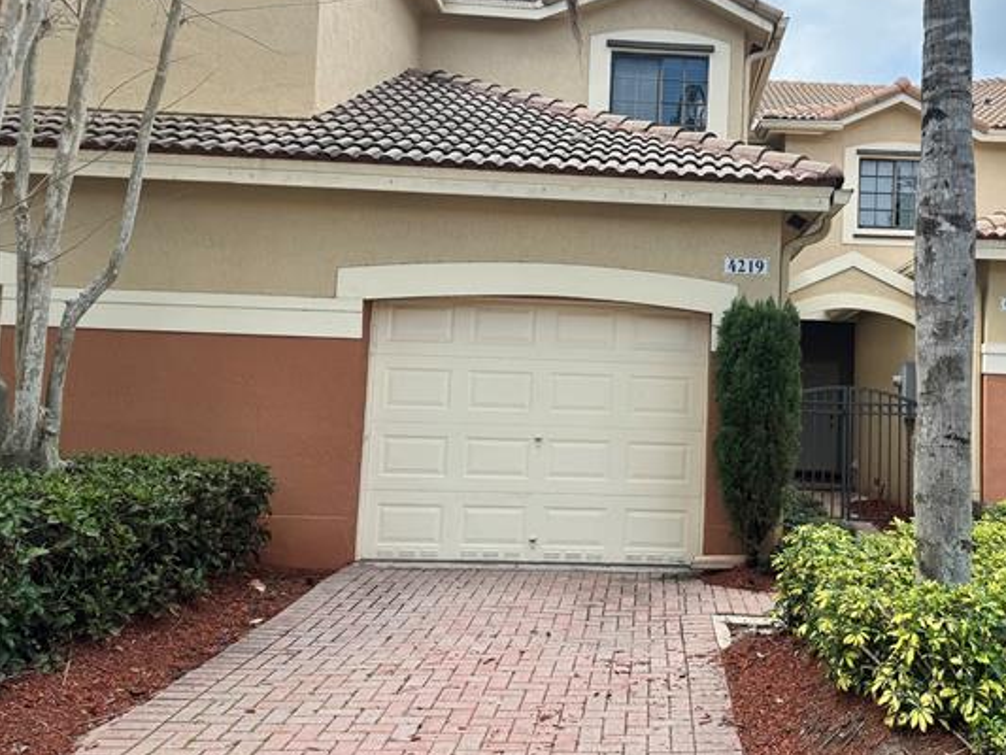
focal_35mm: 36
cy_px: 334
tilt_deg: -0.2
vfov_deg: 39.6
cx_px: 710
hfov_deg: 50.0
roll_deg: +0.5
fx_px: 1046
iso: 80
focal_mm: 6.86
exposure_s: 1/1818
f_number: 1.78
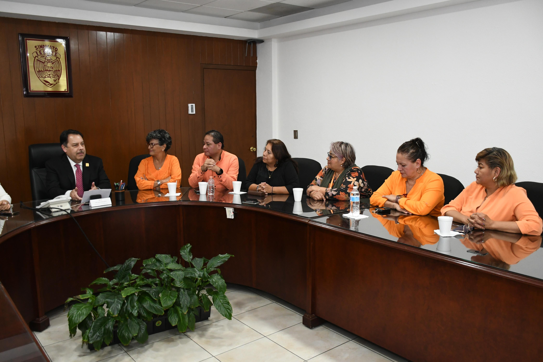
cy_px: 181
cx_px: 272
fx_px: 452
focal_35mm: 30
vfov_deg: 43.6
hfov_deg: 61.9
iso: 2000
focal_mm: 20
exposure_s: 1/125
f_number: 3.5
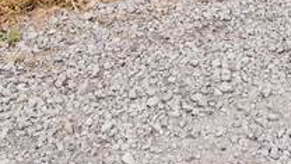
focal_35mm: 103
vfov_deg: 9.2
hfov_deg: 20.1
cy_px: -340
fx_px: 795
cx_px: 291
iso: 200
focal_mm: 16
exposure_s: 1/200
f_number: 9
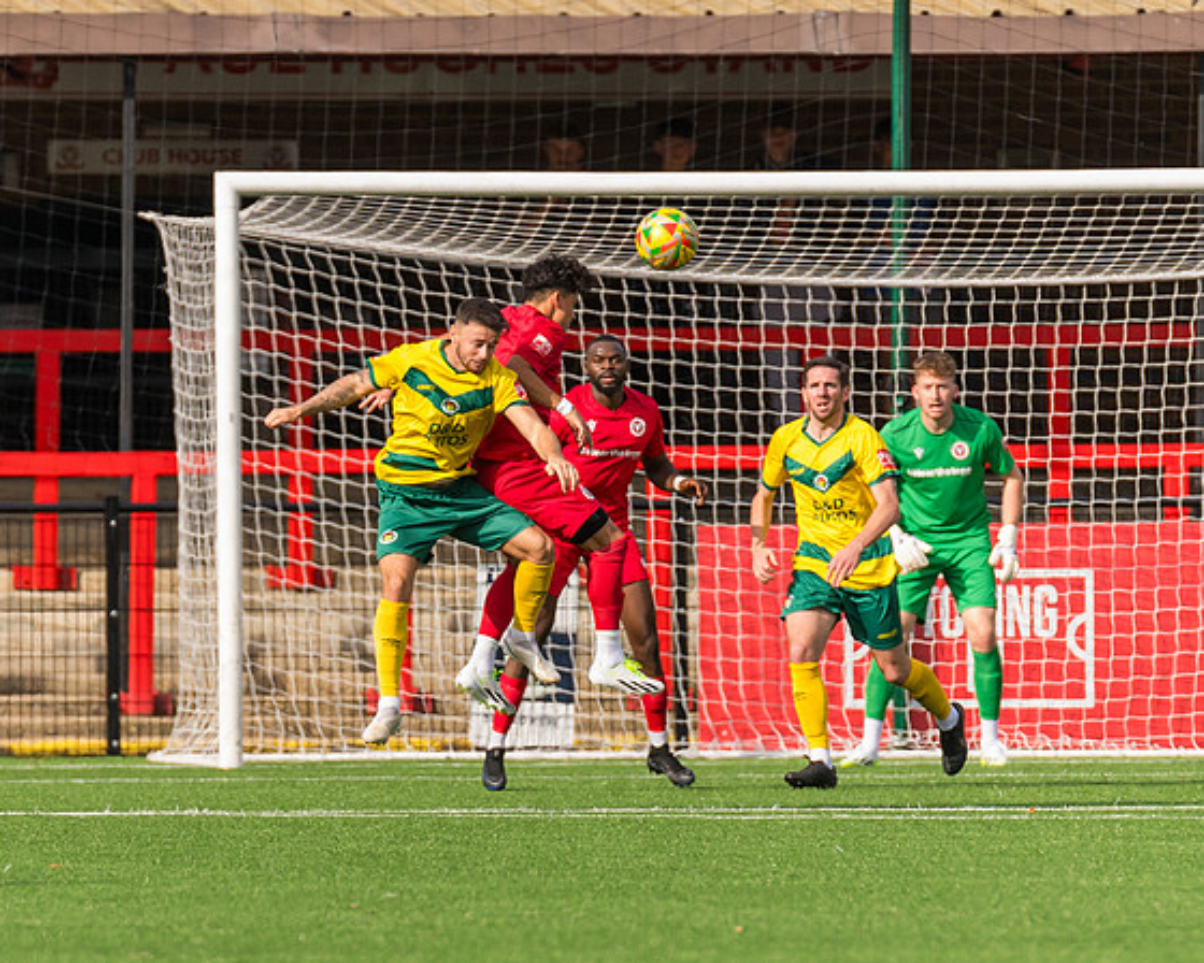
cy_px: 611
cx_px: 421
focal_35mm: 711
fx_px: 25336
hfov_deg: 2.7
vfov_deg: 2.2
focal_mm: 300
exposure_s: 1/1600
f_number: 4
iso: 400
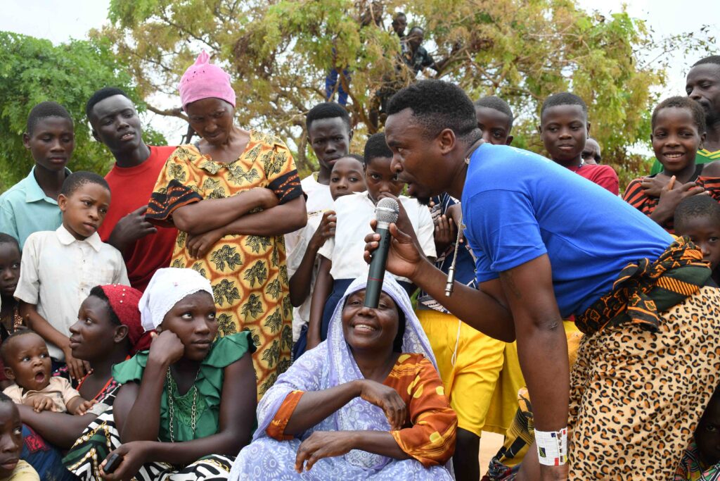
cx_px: 360
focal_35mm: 48
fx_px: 960
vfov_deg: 28.1
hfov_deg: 41.1
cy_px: 240
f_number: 5.6
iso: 100
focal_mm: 32
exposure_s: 1/125
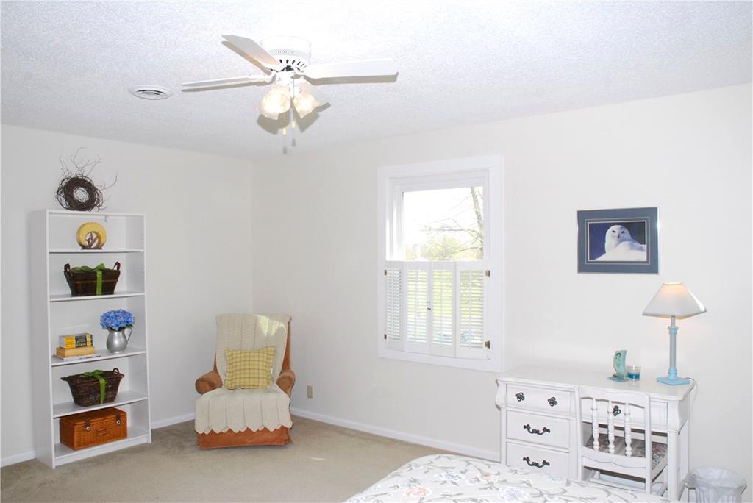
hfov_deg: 67.4
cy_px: 252
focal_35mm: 27
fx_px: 565
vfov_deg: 48.0
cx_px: 376
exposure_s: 1/60
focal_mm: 18
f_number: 10
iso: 640
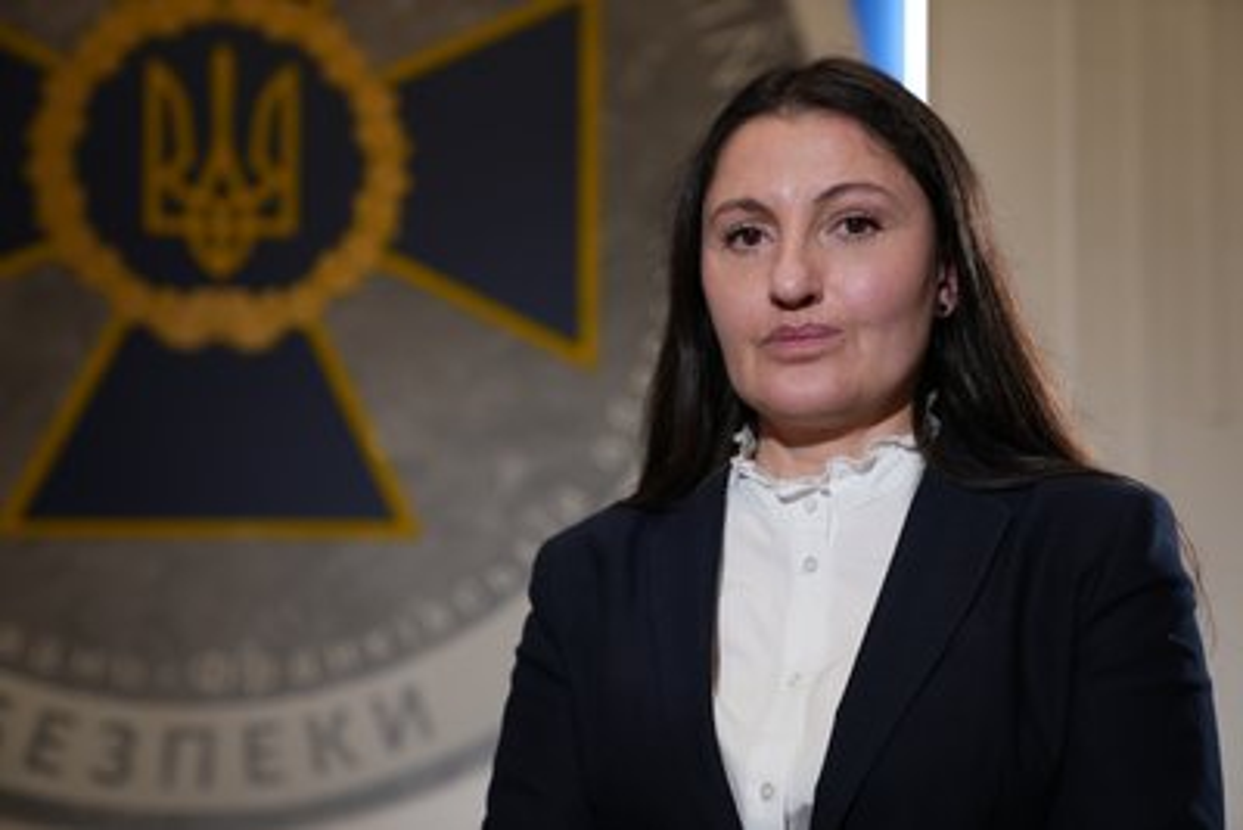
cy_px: 415
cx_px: 622
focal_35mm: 70
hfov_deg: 28.8
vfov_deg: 19.5
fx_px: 2418
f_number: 2.8
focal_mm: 70
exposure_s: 1/50
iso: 125
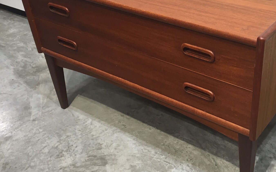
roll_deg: +0.8
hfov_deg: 42.2
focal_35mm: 46
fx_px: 346
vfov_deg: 28.0
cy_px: 76
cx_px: 206
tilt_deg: -33.4
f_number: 2.2
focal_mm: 4.15
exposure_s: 1/33
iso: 32
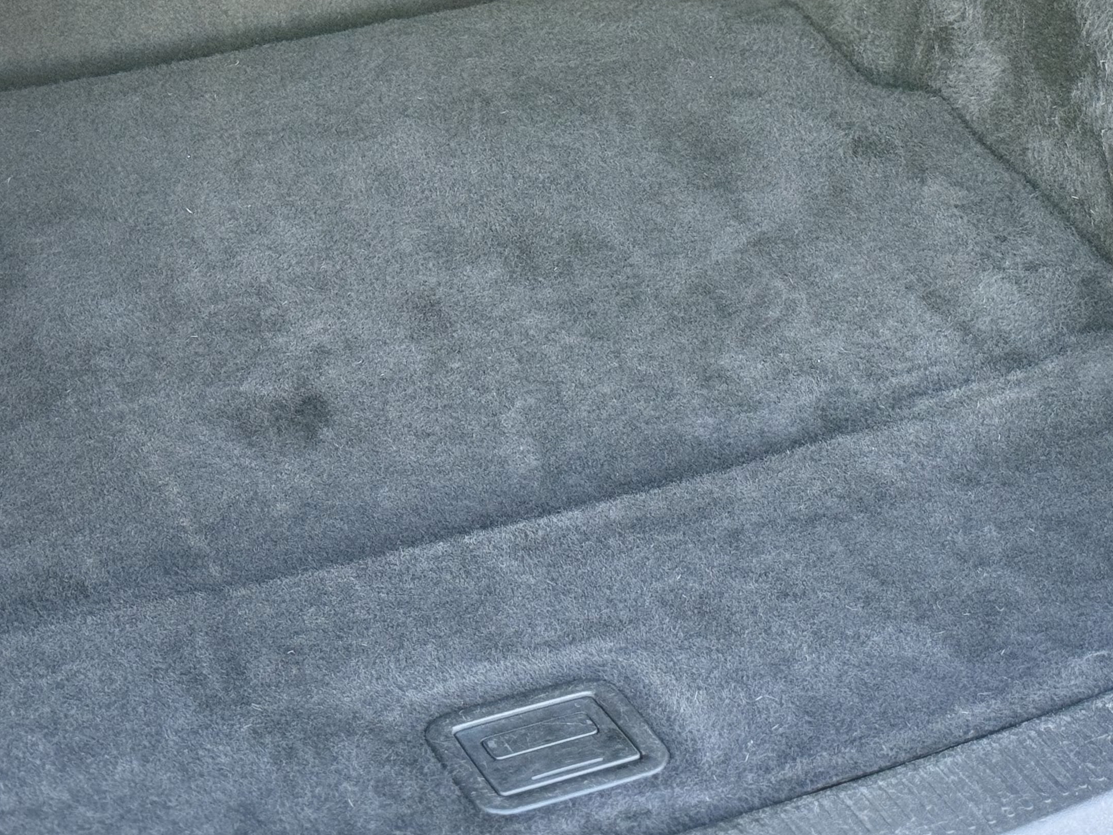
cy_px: 79
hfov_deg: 22.0
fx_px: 2861
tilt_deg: -23.5
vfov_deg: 16.4
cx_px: 632
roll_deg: -1.4
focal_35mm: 89
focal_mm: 6.76
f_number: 1.78
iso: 100
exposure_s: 1/62
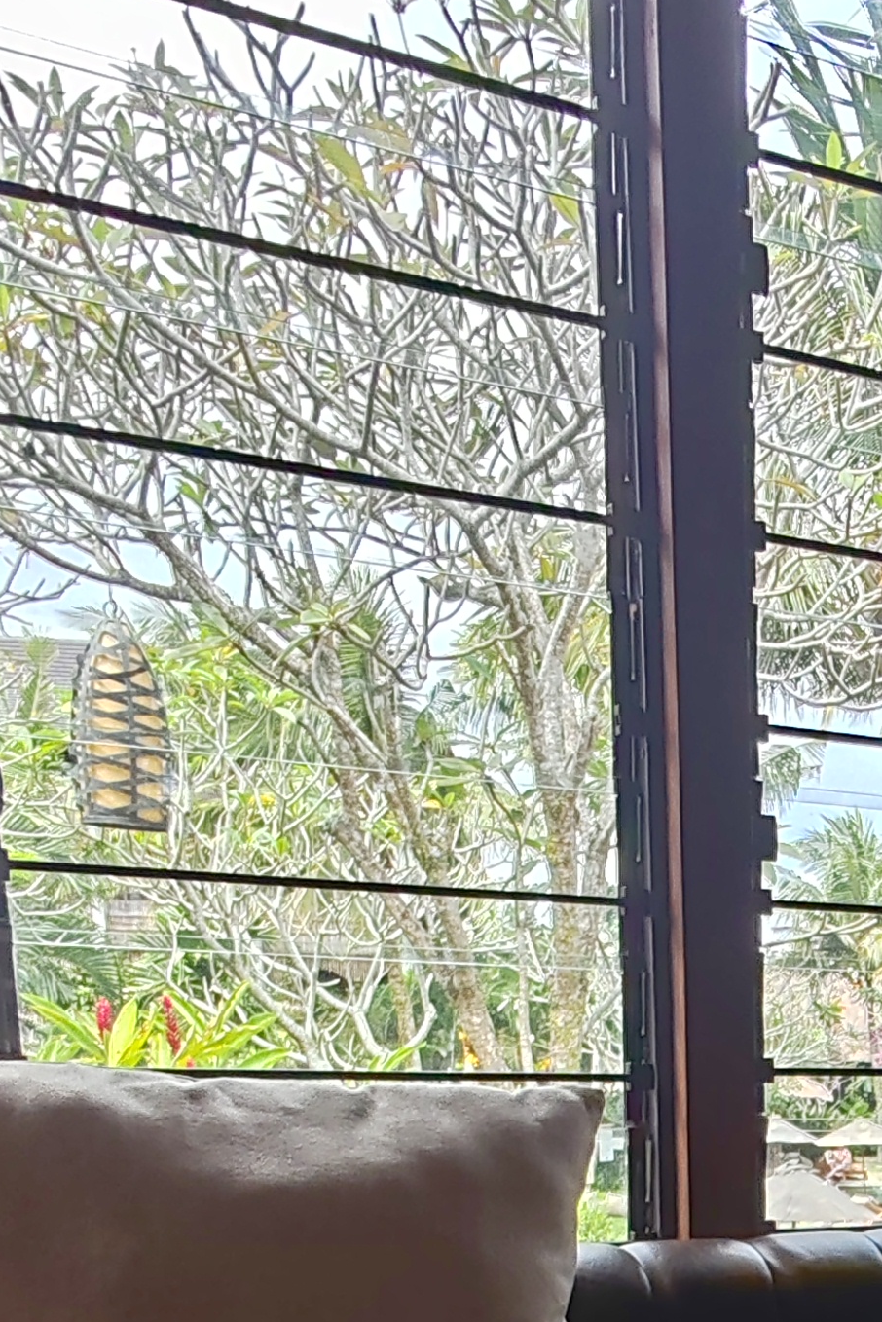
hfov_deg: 25.4
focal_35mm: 49
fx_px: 1800
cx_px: 989
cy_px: 1406
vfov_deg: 35.3
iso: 50
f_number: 2.2
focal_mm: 1.96
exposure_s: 1/110
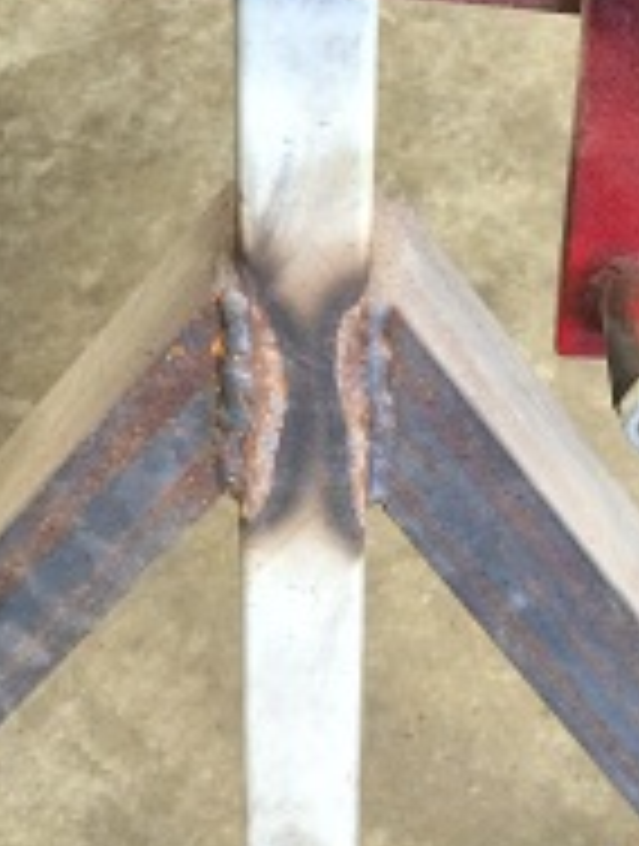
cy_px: -117
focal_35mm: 78
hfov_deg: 19.0
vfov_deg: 23.2
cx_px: 270
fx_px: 1911
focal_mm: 4.12
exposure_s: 1/30
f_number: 2.2
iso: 250
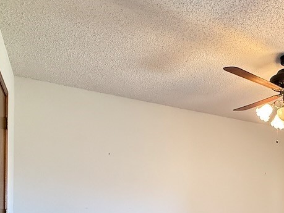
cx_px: 272
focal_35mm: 39
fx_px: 320
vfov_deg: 33.8
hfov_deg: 42.5
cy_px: 211
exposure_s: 1/60
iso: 640
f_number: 2.2
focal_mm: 2.22
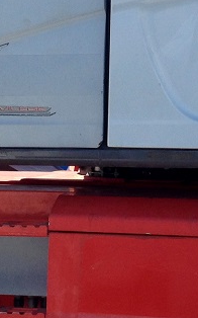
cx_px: 200
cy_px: 55
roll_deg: +1.2
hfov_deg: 9.2
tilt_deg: +2.7
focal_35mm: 142
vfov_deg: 14.6
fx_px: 1227
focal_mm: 4.28
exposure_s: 1/642
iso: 50
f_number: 2.4
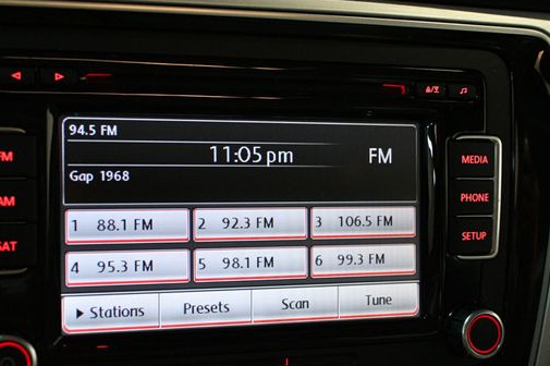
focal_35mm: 57
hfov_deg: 34.9
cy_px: 212
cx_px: 219
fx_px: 870
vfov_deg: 23.7
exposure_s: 1/80
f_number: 4.5
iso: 3200
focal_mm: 30
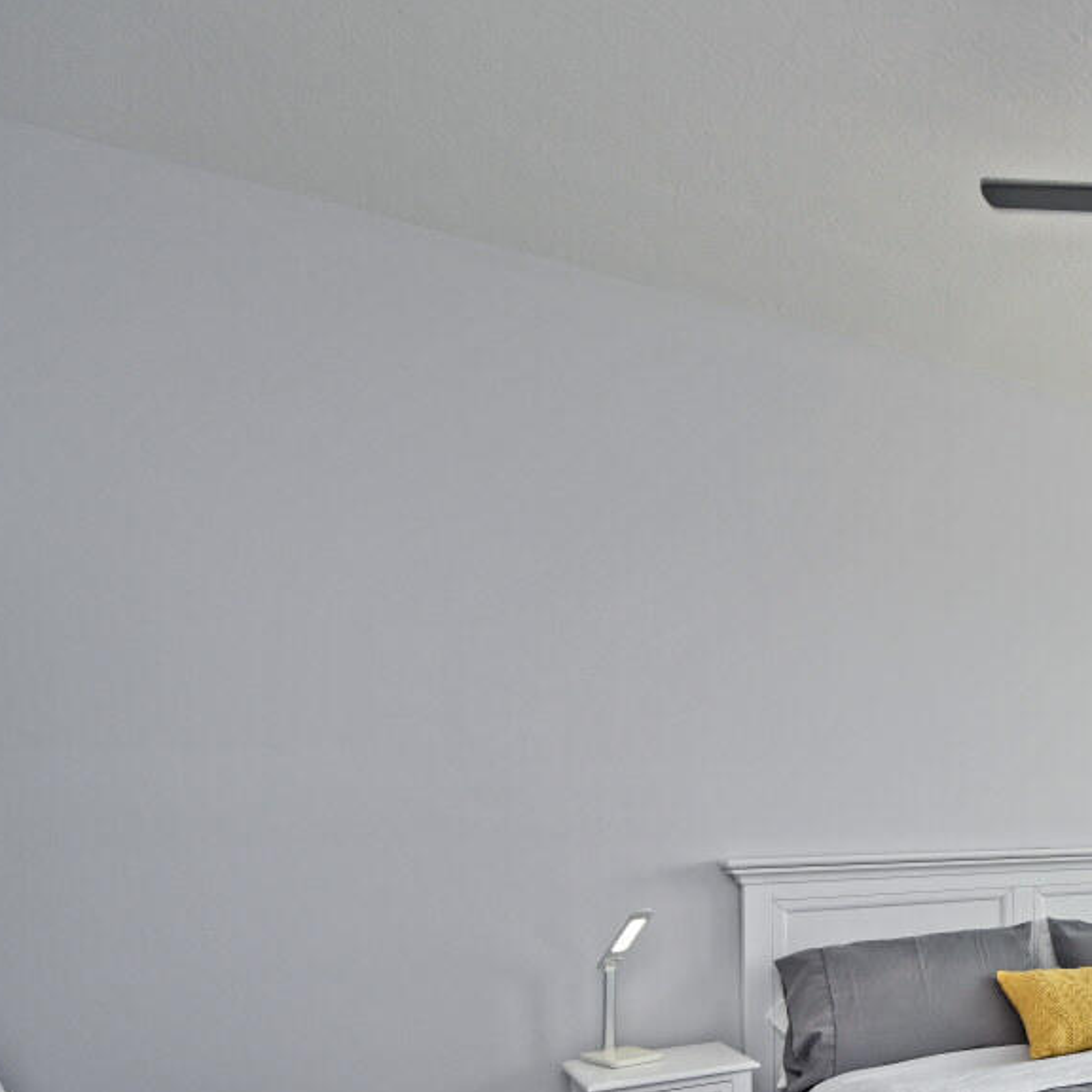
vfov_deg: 50.5
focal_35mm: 31
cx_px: 1410
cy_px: 810
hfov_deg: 35.8
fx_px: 1106
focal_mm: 14
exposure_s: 1/125
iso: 200
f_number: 5.6
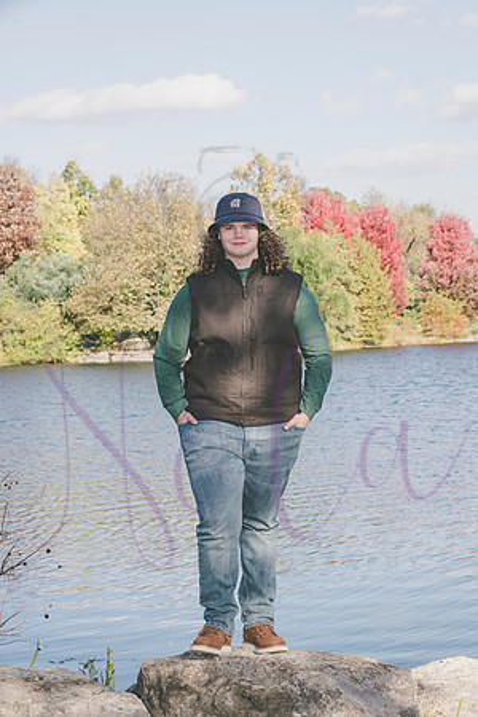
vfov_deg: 25.4
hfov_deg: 17.1
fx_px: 1593
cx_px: 239
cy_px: 358
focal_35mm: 80
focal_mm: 80
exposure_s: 1/1000
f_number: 11
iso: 640
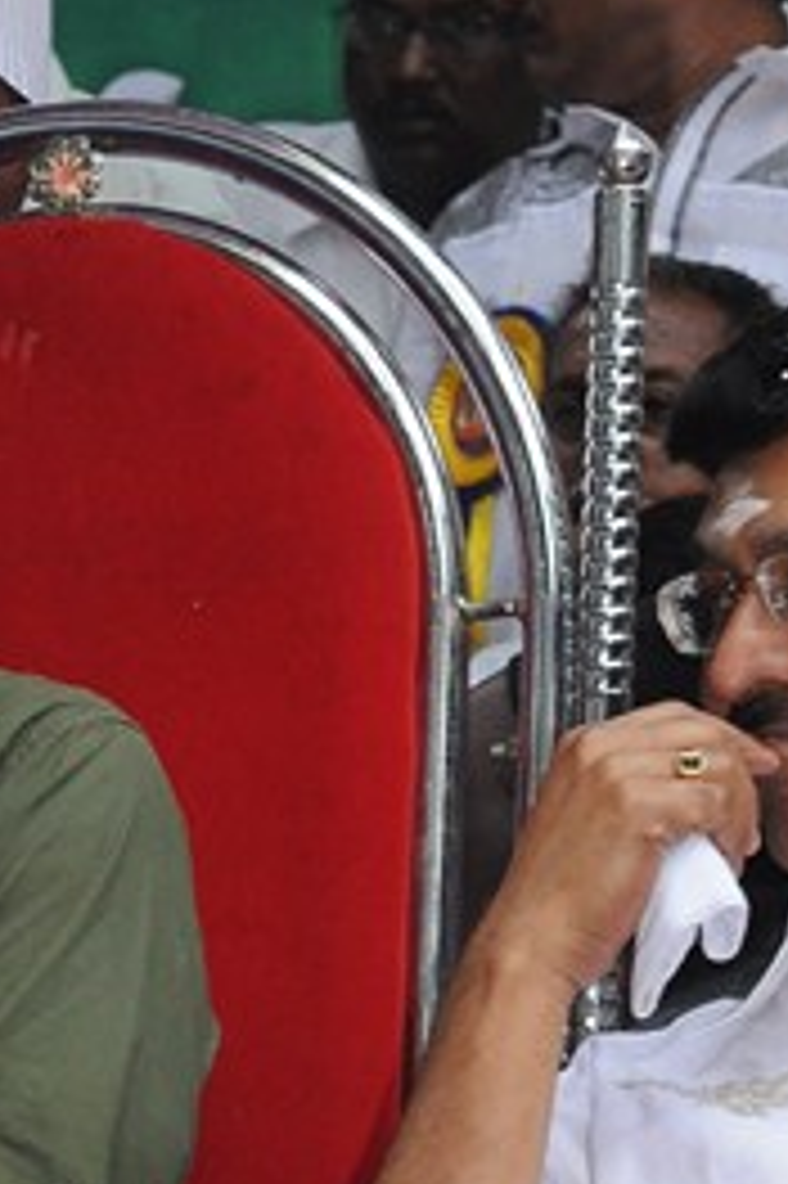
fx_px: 11506
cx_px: 135
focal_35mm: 350
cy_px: 1143
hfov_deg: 3.9
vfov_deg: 5.9
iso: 1250
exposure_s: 1/125
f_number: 11
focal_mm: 80
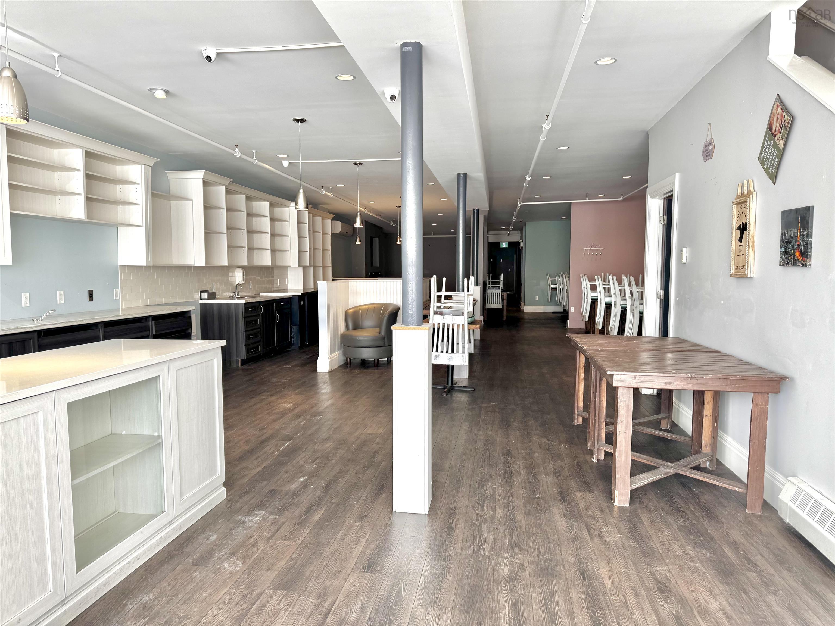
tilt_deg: -4.7
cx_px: 418
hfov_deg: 71.6
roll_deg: +0.6
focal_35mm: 24
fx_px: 579
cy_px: 313
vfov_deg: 56.8
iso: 80
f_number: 1.78
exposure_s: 1/134
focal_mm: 6.76
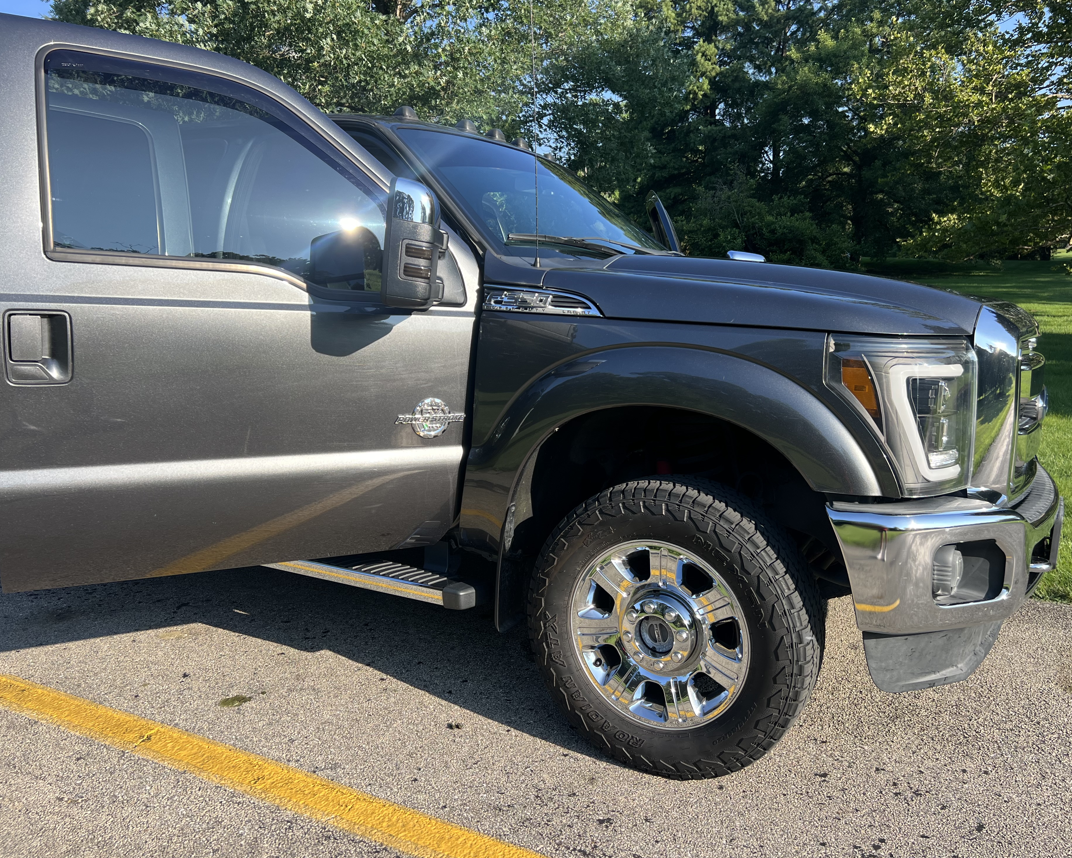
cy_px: 429
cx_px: 581
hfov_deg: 62.1
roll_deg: +1.3
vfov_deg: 51.5
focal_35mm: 28
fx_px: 888
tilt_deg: -10.6
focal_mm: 5.7
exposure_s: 1/1361
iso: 50
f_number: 1.5
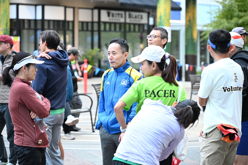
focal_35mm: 110
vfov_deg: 12.5
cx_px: 124
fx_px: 758
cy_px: 82
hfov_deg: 18.6
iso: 3200
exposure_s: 1/160
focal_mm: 110
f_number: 4
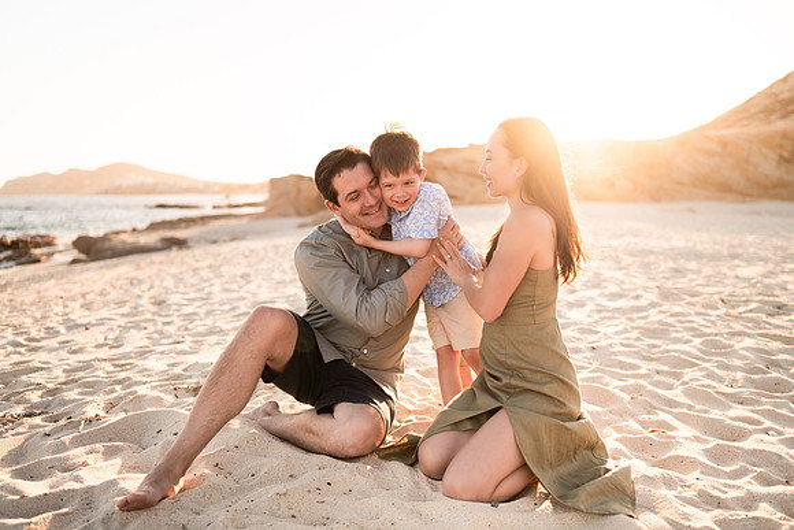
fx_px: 772
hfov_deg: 54.4
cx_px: 397
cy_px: 265
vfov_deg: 37.9
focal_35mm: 35
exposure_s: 1/2500
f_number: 1.8
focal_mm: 35
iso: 100
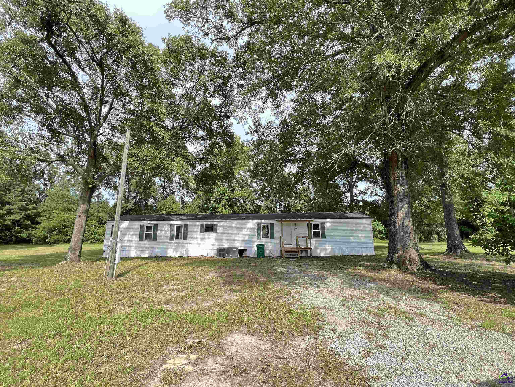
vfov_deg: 89.9
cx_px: 258
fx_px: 193
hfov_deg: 106.2
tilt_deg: +9.7
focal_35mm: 13
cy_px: 194
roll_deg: -0.3
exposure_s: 1/218
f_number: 1.8
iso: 32
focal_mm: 1.57
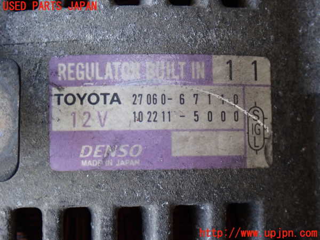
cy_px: 120
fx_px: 712
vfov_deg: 19.1
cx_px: 160
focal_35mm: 77
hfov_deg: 25.3
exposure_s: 1/80
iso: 400
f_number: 4.1
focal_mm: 13.65
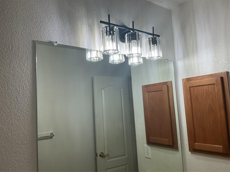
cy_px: 86
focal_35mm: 29
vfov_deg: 48.2
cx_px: 115
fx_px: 193
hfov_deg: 61.7
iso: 32
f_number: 1.8
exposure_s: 1/120
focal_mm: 3
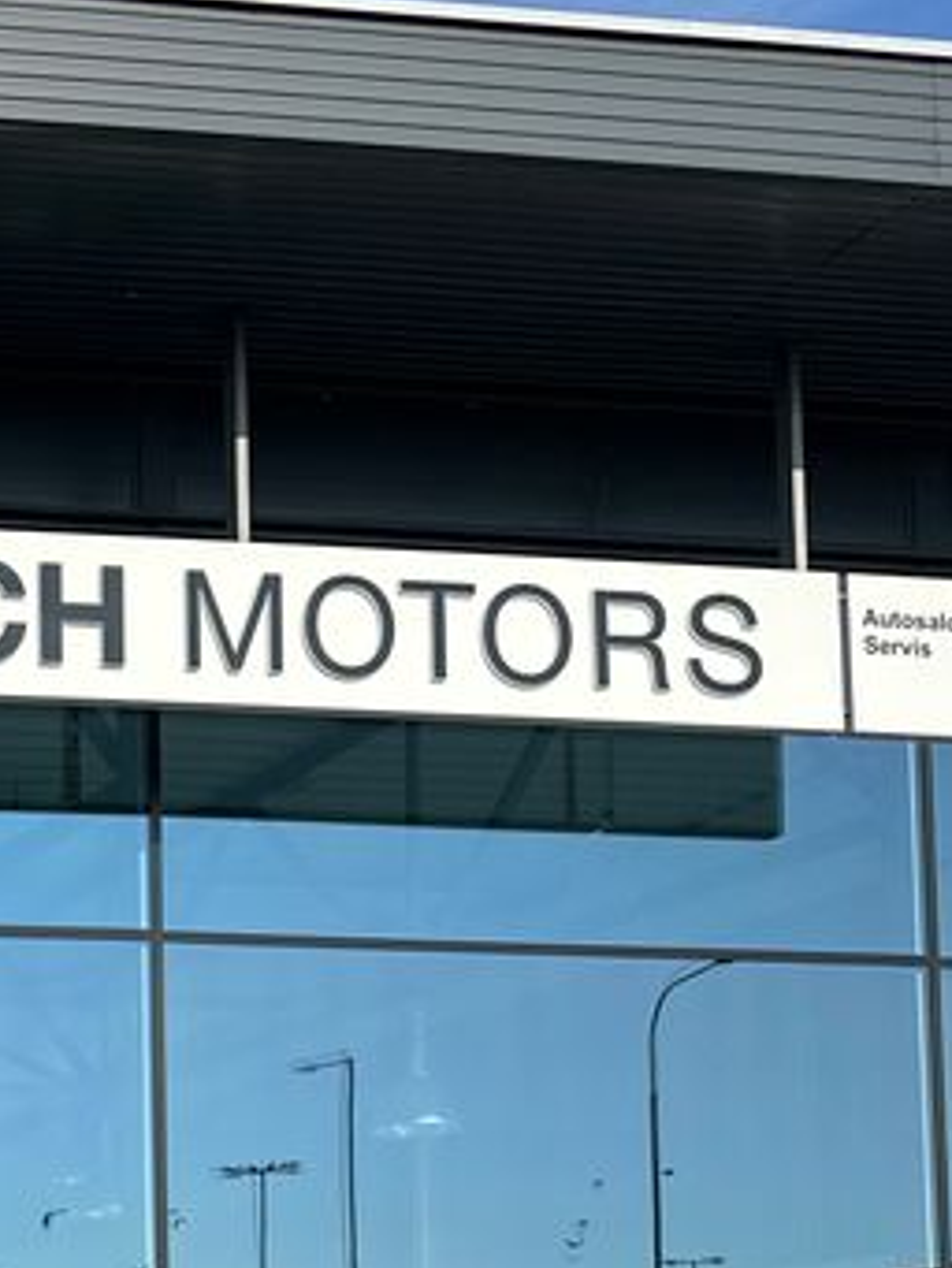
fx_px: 2639
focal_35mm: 72
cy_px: 1398
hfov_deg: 16.1
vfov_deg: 25.1
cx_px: -933
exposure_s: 1/4762
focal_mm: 6.86
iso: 80
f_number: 1.78
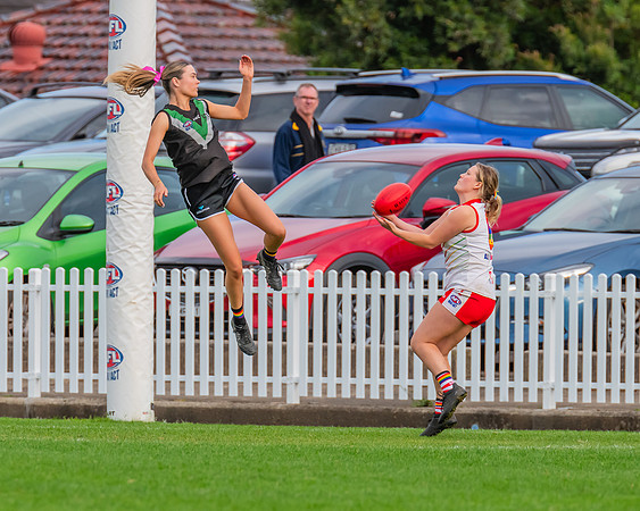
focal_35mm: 734
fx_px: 13897
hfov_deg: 2.6
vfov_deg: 2.1
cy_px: 204
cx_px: 193
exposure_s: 1/1000
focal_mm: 420
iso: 800
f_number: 6.3
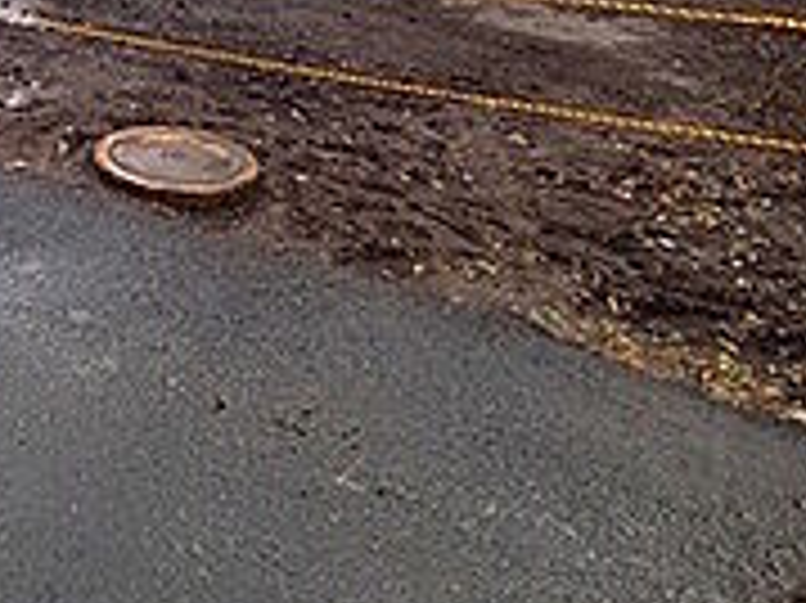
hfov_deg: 34.0
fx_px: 1094
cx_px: -122
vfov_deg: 27.3
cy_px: -117
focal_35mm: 47
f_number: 2.2
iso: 49
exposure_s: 1/925
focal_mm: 1.83
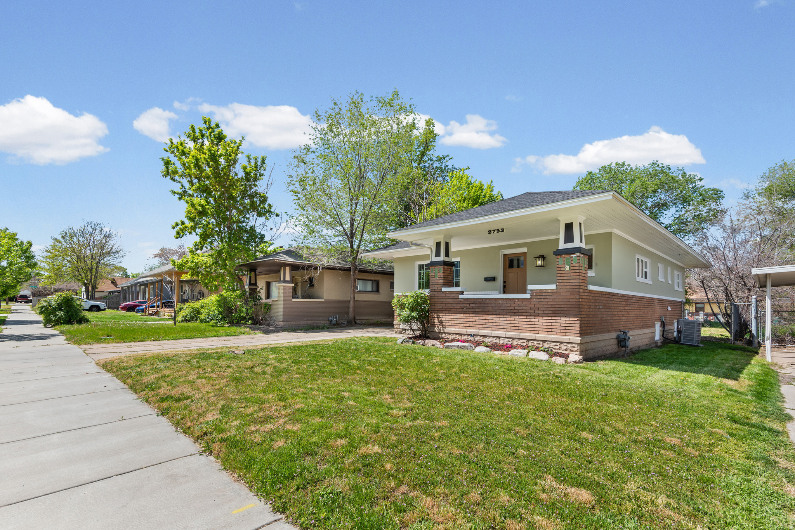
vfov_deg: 73.8
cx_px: 398
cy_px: 265
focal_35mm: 16
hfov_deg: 96.7
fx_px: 353
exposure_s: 1/50
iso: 100
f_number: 9
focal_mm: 16
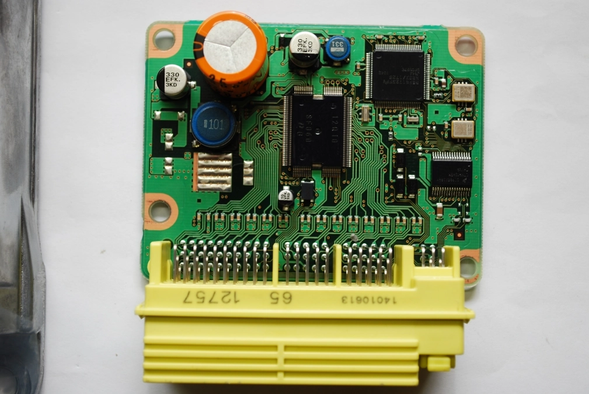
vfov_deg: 22.7
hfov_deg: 33.4
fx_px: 983
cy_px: 197
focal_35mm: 60
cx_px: 294
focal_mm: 40
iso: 200
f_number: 5.3
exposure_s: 1/30
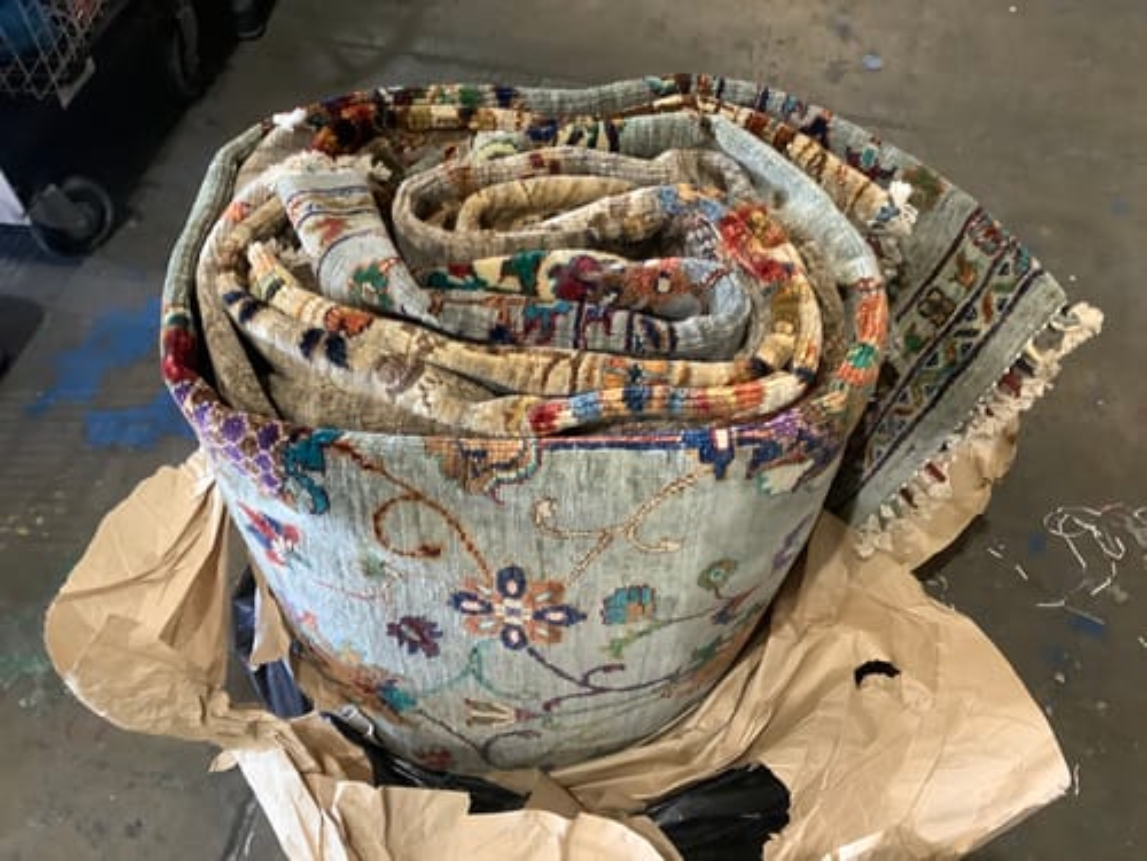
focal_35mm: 31
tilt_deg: -57.2
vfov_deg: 45.4
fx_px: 1027
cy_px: 430
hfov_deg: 58.4
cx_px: 574
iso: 320
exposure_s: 1/50
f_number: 2.4
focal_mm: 3.3
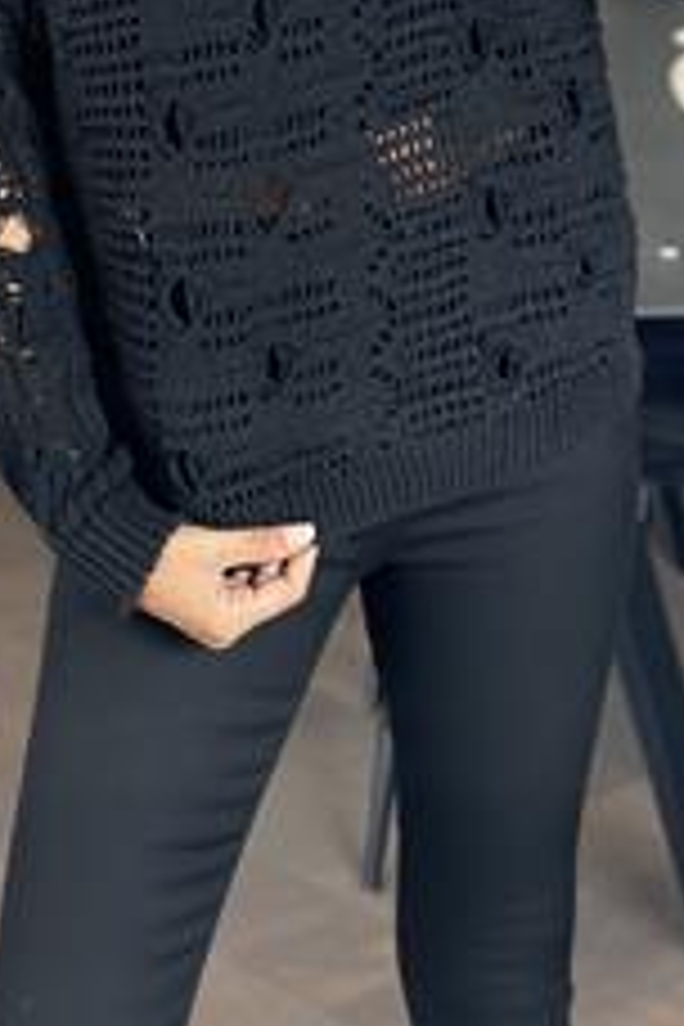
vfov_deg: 17.8
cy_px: -68
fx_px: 3163
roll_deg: +2.8
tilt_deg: -17.1
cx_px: 279
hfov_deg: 12.3
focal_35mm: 111
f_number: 1.78
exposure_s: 1/149
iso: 125
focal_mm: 6.86
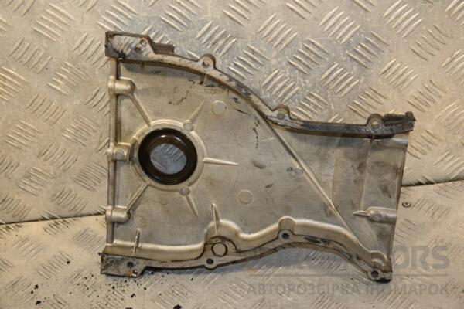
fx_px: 870
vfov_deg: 20.2
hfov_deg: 29.9
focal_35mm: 68
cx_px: 232
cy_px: 154
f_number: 4.8
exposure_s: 1/200
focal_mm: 45
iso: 800
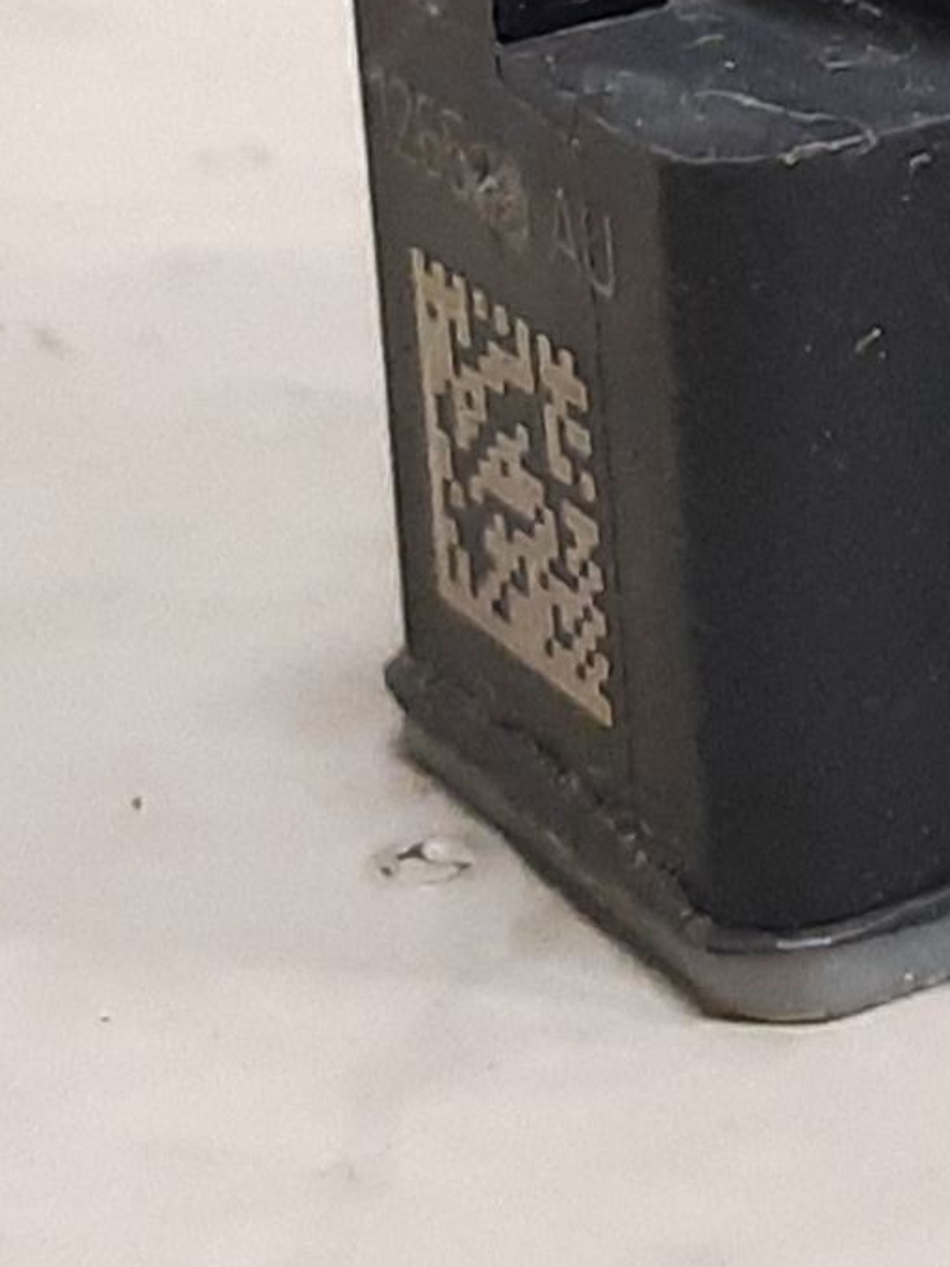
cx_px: 1277
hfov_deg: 17.6
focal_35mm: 78
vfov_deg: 23.4
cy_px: -141
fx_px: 2855
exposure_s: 1/50
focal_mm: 3.93
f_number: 1.7
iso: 250
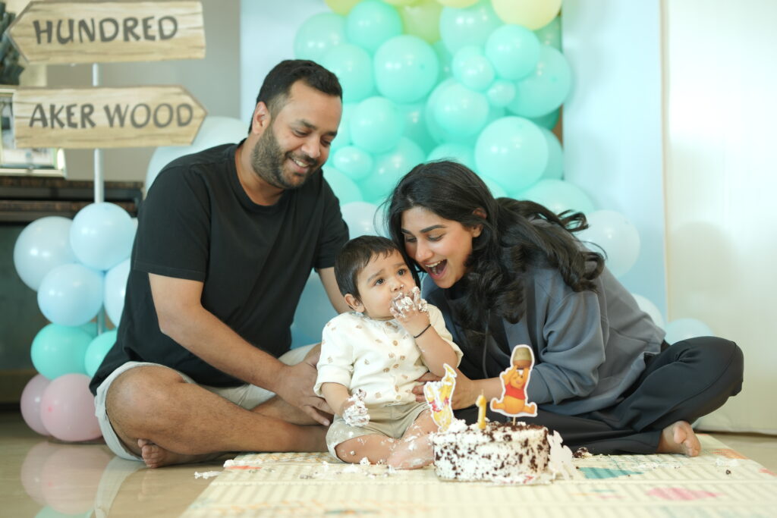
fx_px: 1835
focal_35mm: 85
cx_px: 388
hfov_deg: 23.9
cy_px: 259
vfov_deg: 16.1
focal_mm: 85
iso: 500
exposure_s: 1/160
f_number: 2.2
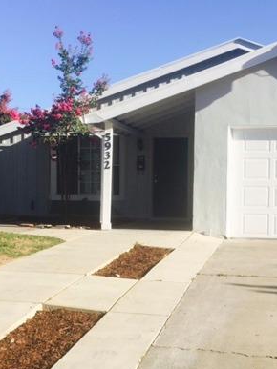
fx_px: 512
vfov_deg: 39.5
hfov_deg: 30.1
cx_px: 174
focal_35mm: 48
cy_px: 221
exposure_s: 1/1799
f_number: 2.2
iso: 32
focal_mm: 4.15
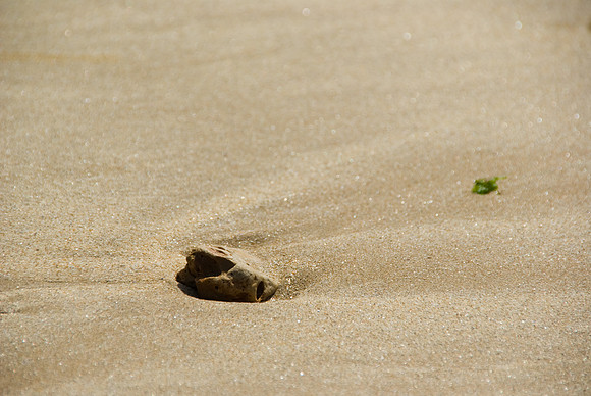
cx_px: 296
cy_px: 198
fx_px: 4930
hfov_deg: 6.9
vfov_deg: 4.6
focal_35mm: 300
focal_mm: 200
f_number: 9.5
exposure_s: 1/500
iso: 140
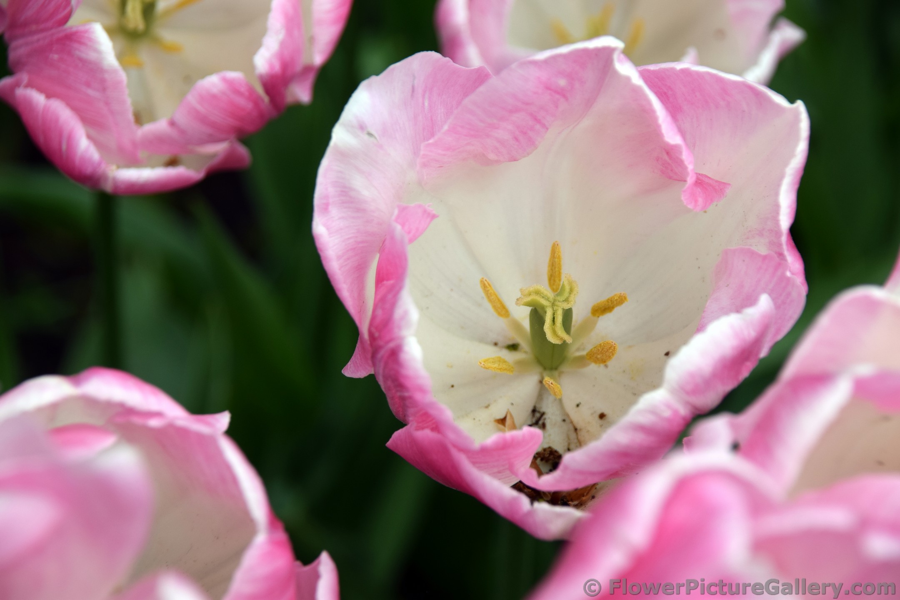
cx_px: 450
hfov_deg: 10.5
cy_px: 300
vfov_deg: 7.0
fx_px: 4875
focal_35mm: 195
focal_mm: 130
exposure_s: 1/250
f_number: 8
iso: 220
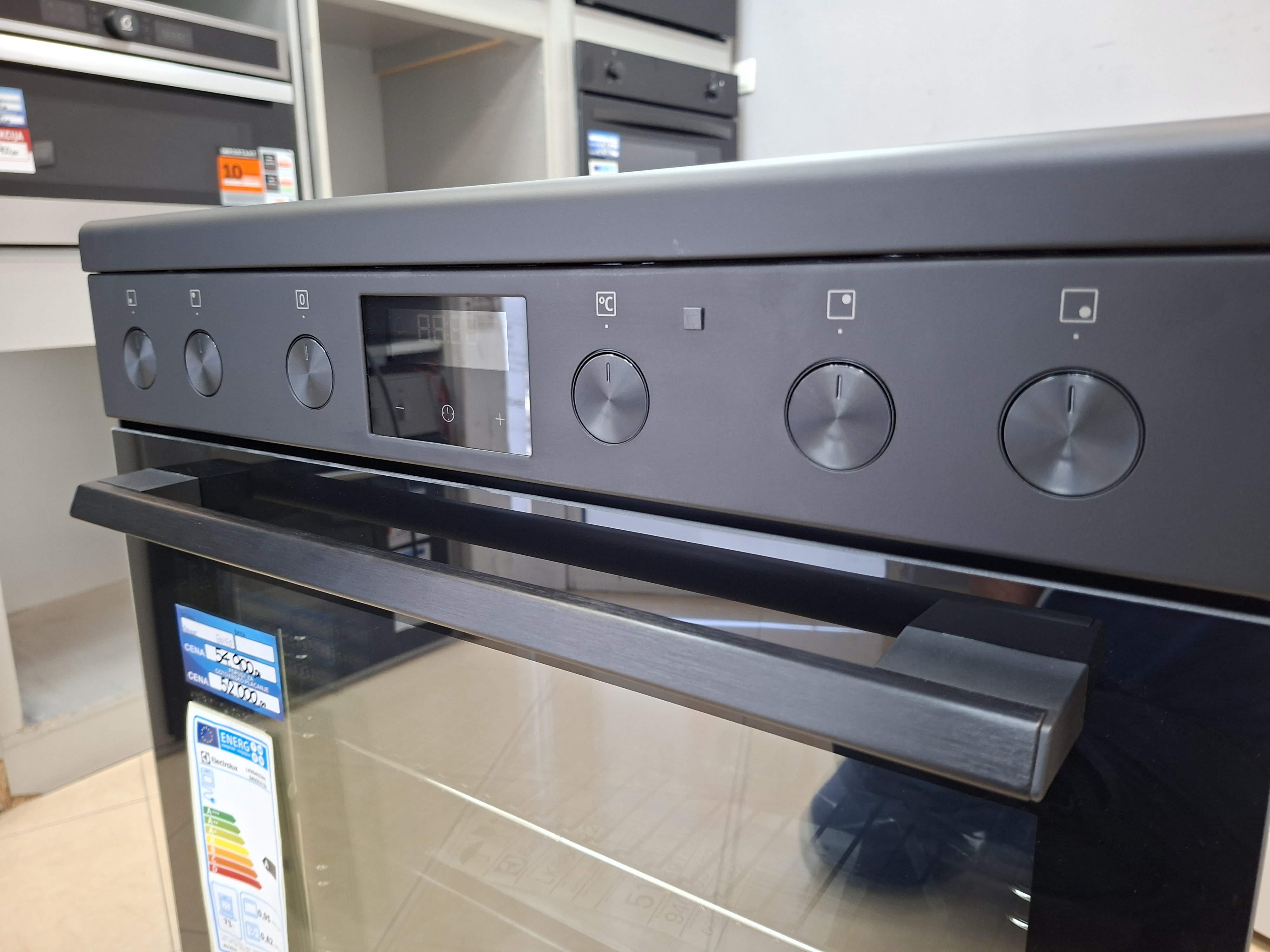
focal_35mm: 23
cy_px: 476
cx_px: 635
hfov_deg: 73.9
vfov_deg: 58.9
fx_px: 844
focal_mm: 5.54
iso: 320
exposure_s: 1/33
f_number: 1.8
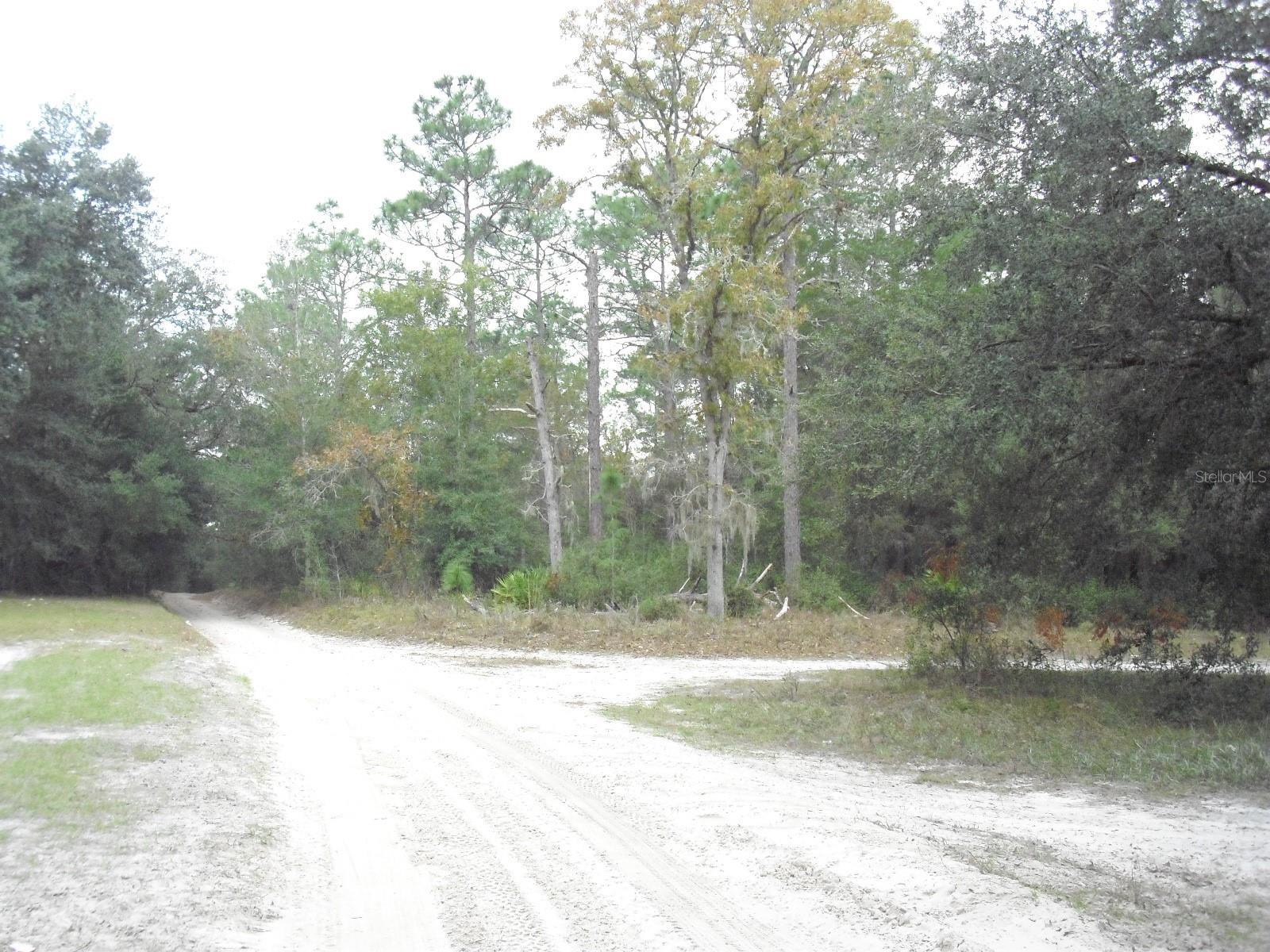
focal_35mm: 38
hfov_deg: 49.0
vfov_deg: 37.7
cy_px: 476
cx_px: 635
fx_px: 1394
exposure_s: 1/125
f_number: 2.8
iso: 200
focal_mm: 6.2
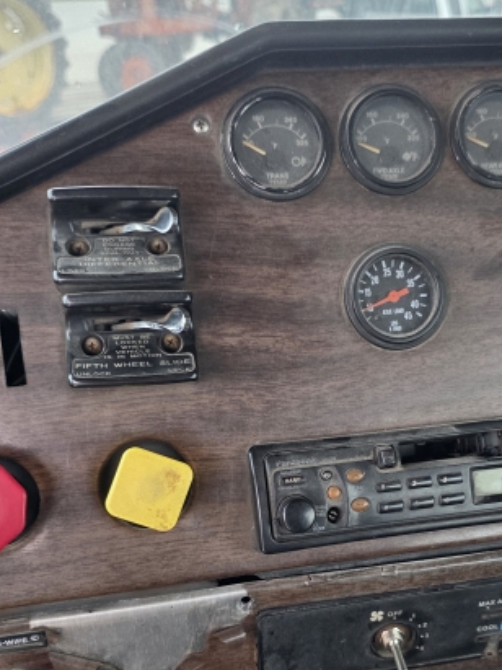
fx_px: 832
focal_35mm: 43
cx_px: 331
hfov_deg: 33.3
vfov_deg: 43.3
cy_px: 445
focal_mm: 6.3
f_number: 1.7
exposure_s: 1/180
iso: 200
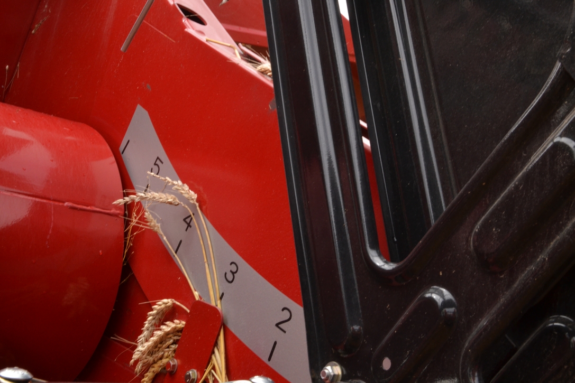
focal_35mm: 57
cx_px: 288
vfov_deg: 23.8
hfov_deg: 35.0
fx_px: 910
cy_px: 192
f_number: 22
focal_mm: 38
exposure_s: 1/60
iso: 800
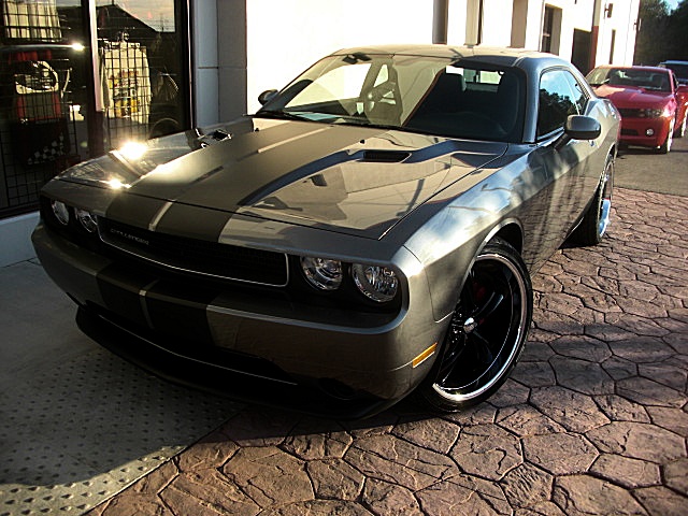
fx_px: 716
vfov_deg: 39.7
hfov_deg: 51.4
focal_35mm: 36
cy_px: 258
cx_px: 344
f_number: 2.8
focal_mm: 6.3
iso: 50
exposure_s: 1/320
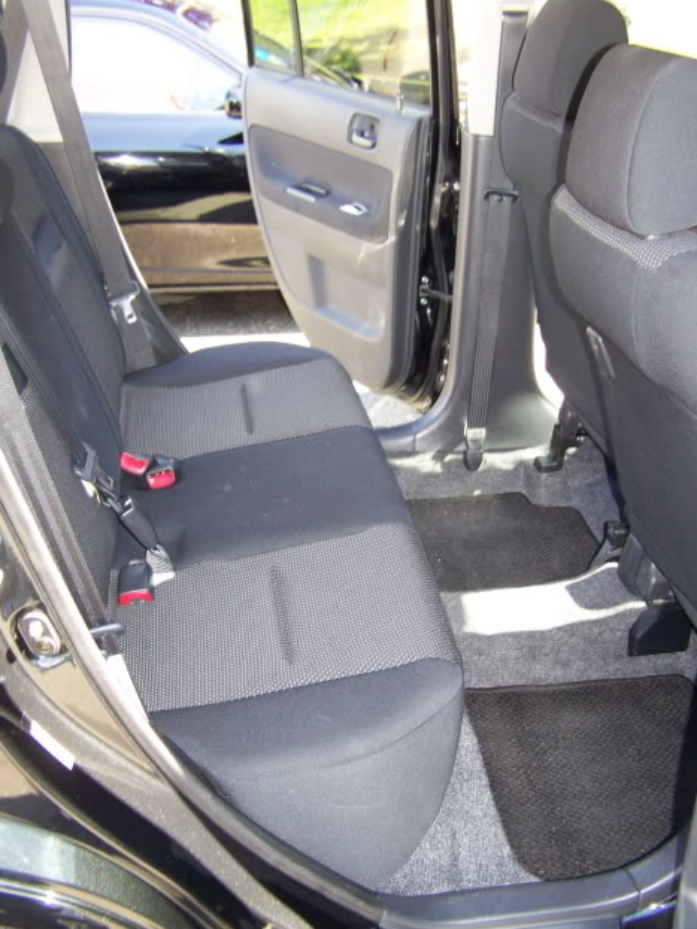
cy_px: 467
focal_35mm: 39
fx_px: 1047
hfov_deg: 36.8
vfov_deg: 47.9
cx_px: 343
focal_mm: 6.3
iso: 160
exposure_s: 1/60
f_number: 2.8
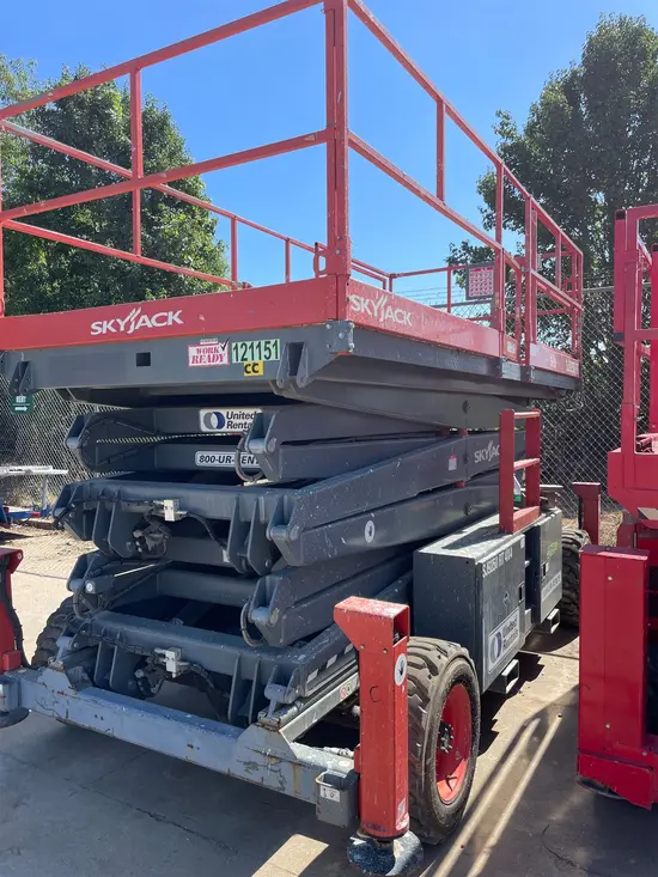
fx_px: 659
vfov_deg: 67.3
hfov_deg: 53.1
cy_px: 438
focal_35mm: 26
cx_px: 329
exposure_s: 1/1855
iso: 32
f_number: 1.6
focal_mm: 4.2
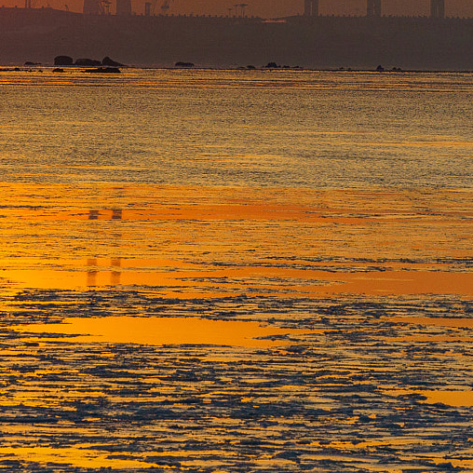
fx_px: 5581
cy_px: -15
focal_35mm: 361
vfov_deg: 4.8
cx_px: 83
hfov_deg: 4.8
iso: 400
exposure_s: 1/640
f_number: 9
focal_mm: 135
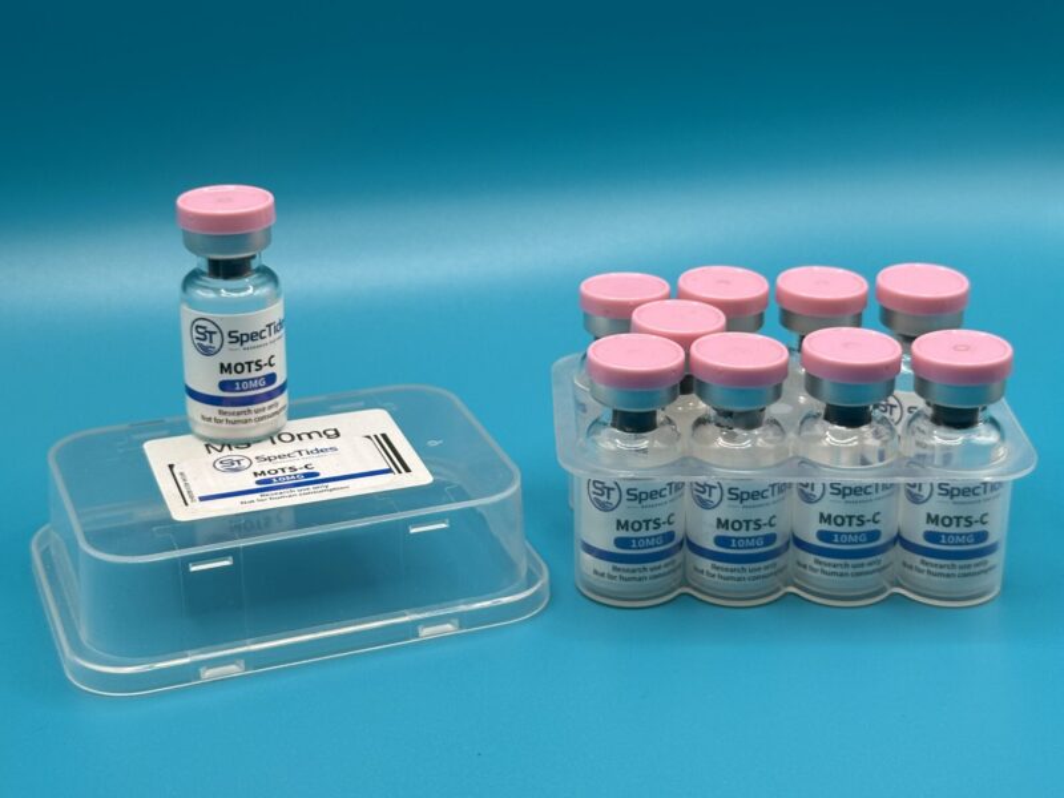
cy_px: 399
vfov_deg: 30.3
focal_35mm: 48
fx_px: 1475
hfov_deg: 39.7
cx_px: 532
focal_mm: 6.86
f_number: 1.78
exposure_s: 1/268
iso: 64
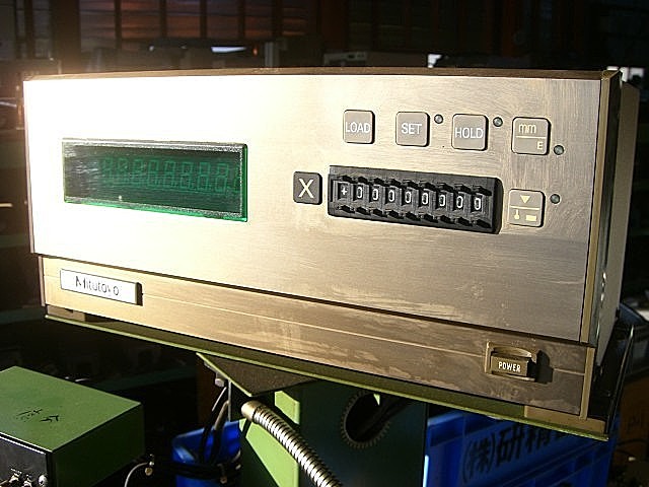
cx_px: 324
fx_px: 712
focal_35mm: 38
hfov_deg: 49.0
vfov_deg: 37.7
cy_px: 244
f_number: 4.3
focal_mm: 6.2
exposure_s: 1/320
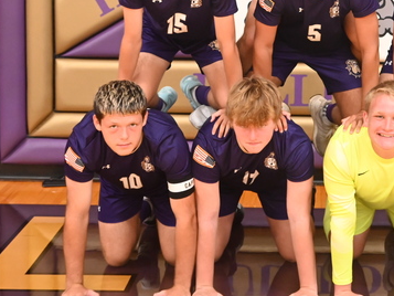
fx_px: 1036
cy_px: 46
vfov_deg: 16.1
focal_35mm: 91
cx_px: 321
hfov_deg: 21.2
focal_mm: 33
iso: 3200
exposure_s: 1/60
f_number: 5.6
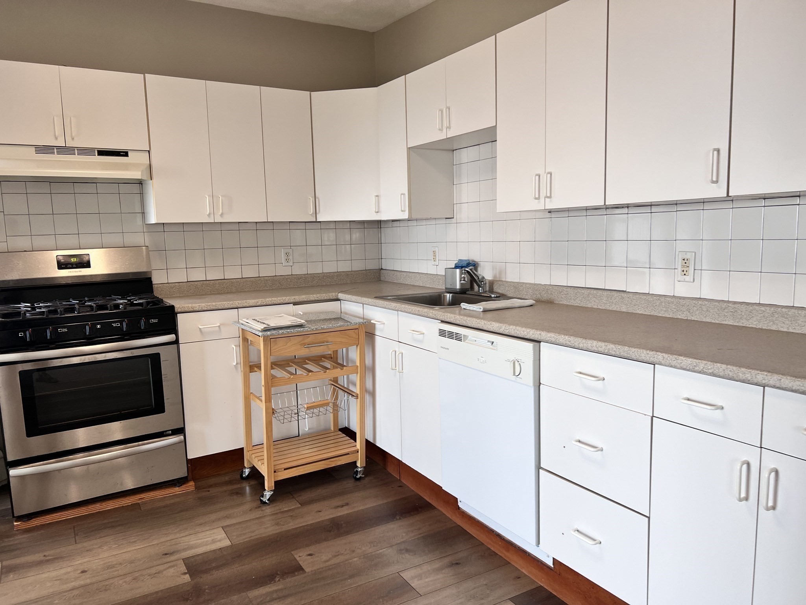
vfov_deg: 53.1
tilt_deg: -6.2
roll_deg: +1.4
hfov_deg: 67.3
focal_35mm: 26
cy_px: 302
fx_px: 605
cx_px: 403
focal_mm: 5.7
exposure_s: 1/120
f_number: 1.5
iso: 64
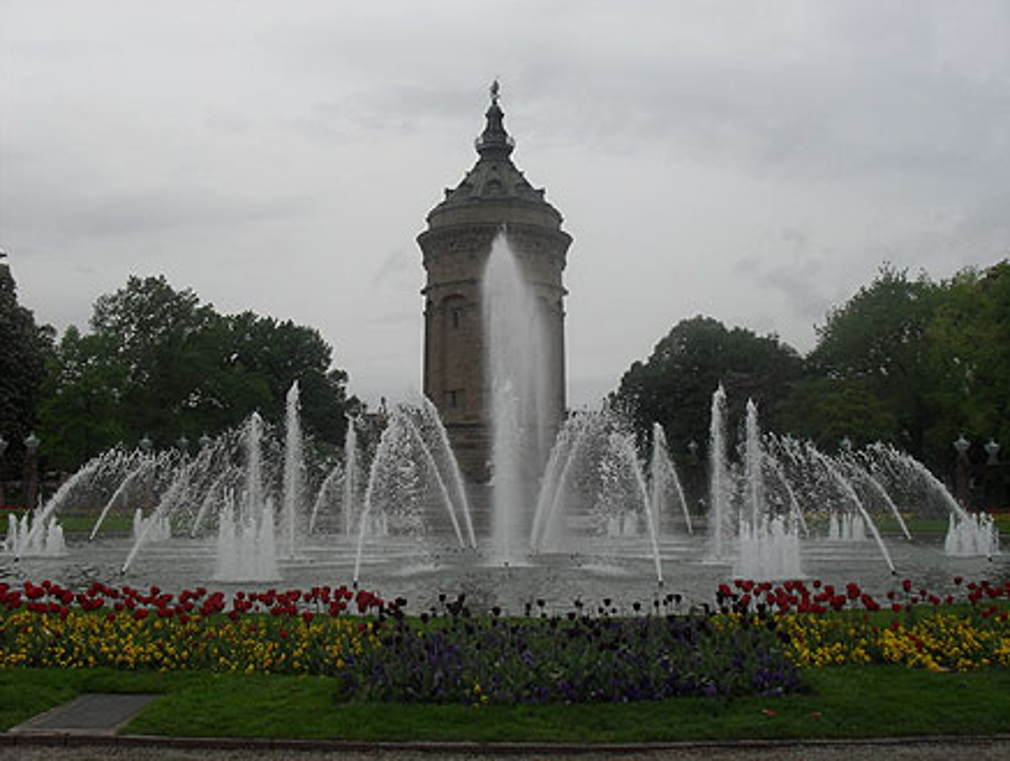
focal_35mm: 36
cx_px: 515
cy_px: 375
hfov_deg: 51.3
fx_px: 1052
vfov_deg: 39.7
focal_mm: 6.3
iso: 100
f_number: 8.4
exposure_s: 1/350
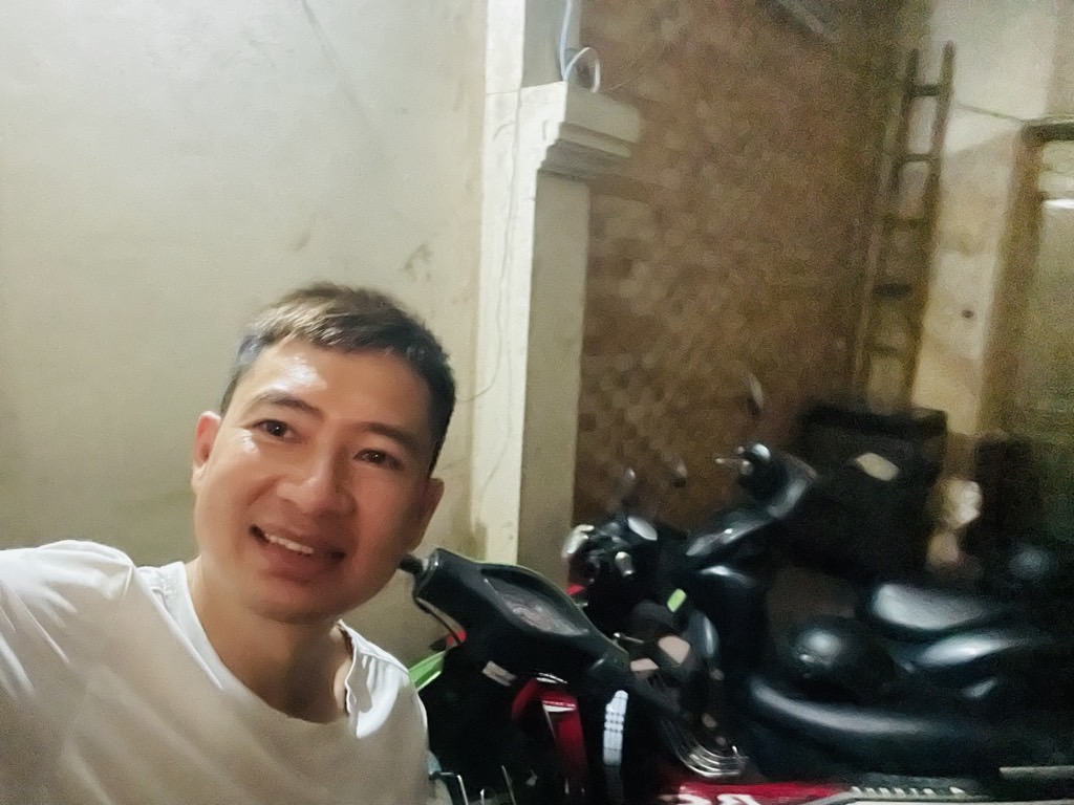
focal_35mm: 23
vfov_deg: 58.9
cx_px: 537
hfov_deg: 73.9
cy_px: 402
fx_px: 714
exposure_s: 1/14
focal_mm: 2.71
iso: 2500
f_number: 2.2
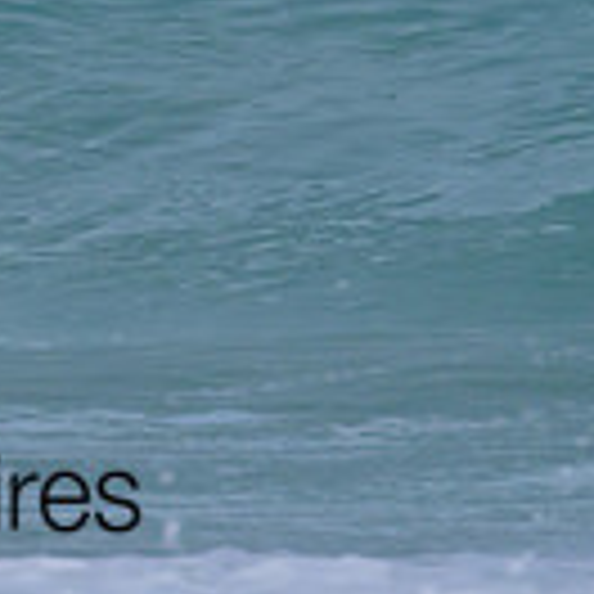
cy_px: -335
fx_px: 66687
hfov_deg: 0.5
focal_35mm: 3435
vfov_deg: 0.5
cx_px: -266
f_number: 11
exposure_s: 1/2000
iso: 900
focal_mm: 800
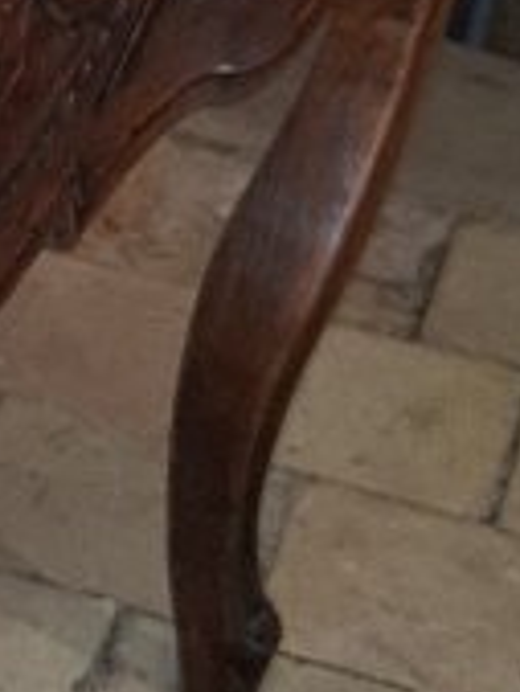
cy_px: 233
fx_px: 3261
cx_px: -794
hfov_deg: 8.3
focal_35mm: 163
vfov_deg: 12.1
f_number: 1.8
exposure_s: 1/120
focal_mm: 5.54
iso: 50
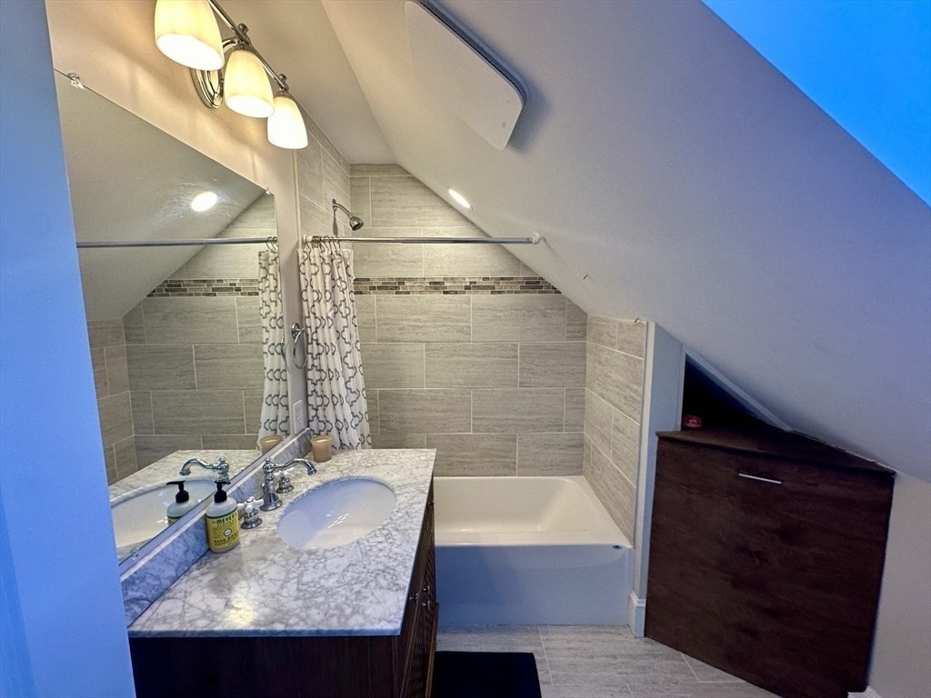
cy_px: 349
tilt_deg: -6.0
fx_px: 377
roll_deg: +0.0
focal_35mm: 14
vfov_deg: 85.7
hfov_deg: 102.1
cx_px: 466
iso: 125
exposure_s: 1/120
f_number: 2.2
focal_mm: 2.22
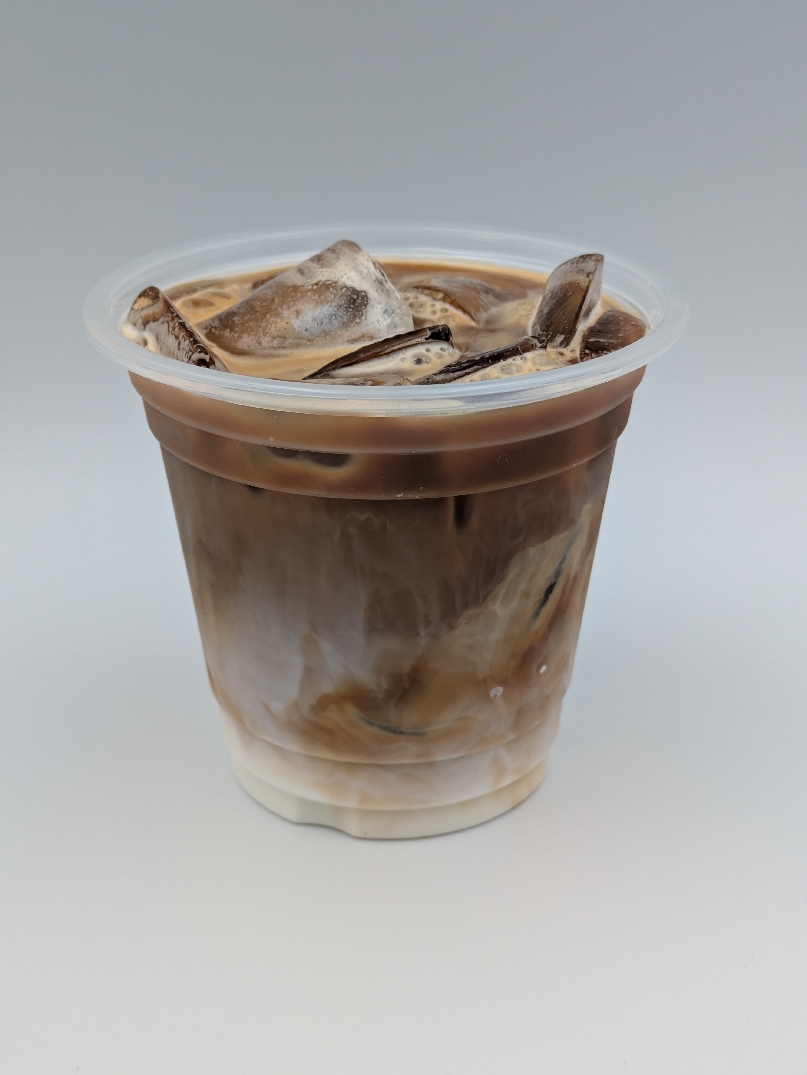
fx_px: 1584
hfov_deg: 28.6
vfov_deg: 37.5
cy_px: 538
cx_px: 404
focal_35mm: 51
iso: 44
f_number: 1.89
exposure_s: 1/191
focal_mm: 5.43
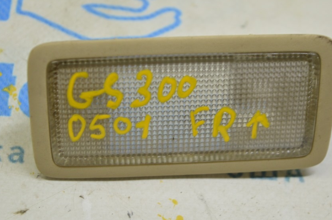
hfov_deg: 22.2
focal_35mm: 92
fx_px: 848
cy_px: 118
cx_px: 160
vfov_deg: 14.8
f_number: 5.6
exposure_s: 1/20
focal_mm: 50
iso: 400
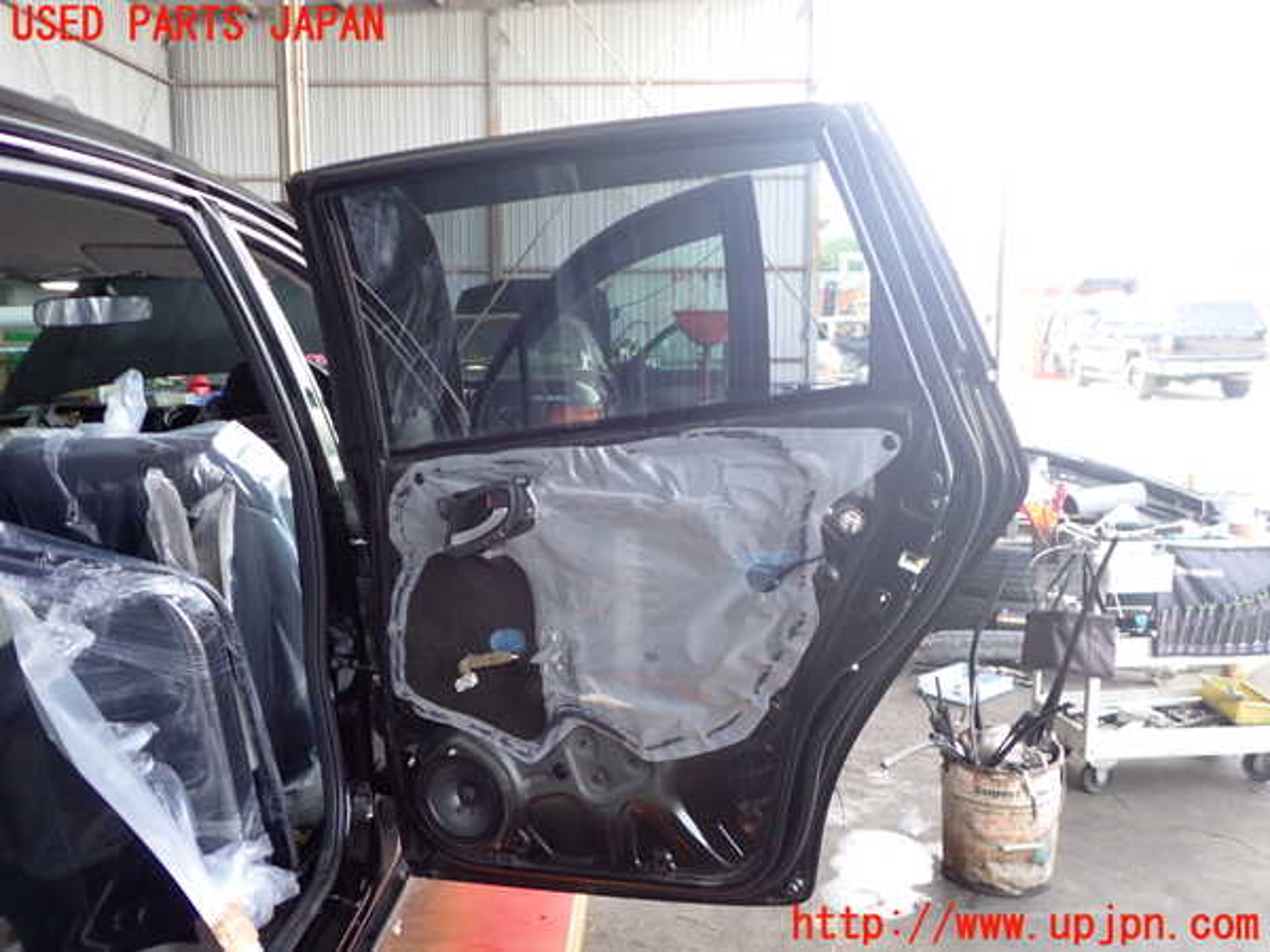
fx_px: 1101
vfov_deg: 46.8
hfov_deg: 60.0
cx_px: 635
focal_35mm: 30
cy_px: 476
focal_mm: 5.4
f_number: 2.3
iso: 200
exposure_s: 1/125
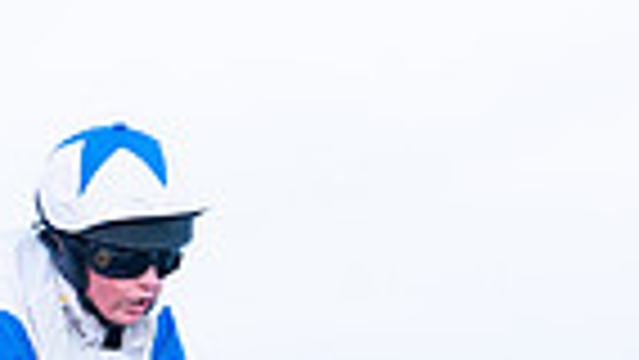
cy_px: 683
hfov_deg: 2.5
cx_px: 59
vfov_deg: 1.4
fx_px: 14441
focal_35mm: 852
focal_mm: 175
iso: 1250
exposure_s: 1/1250
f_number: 3.5
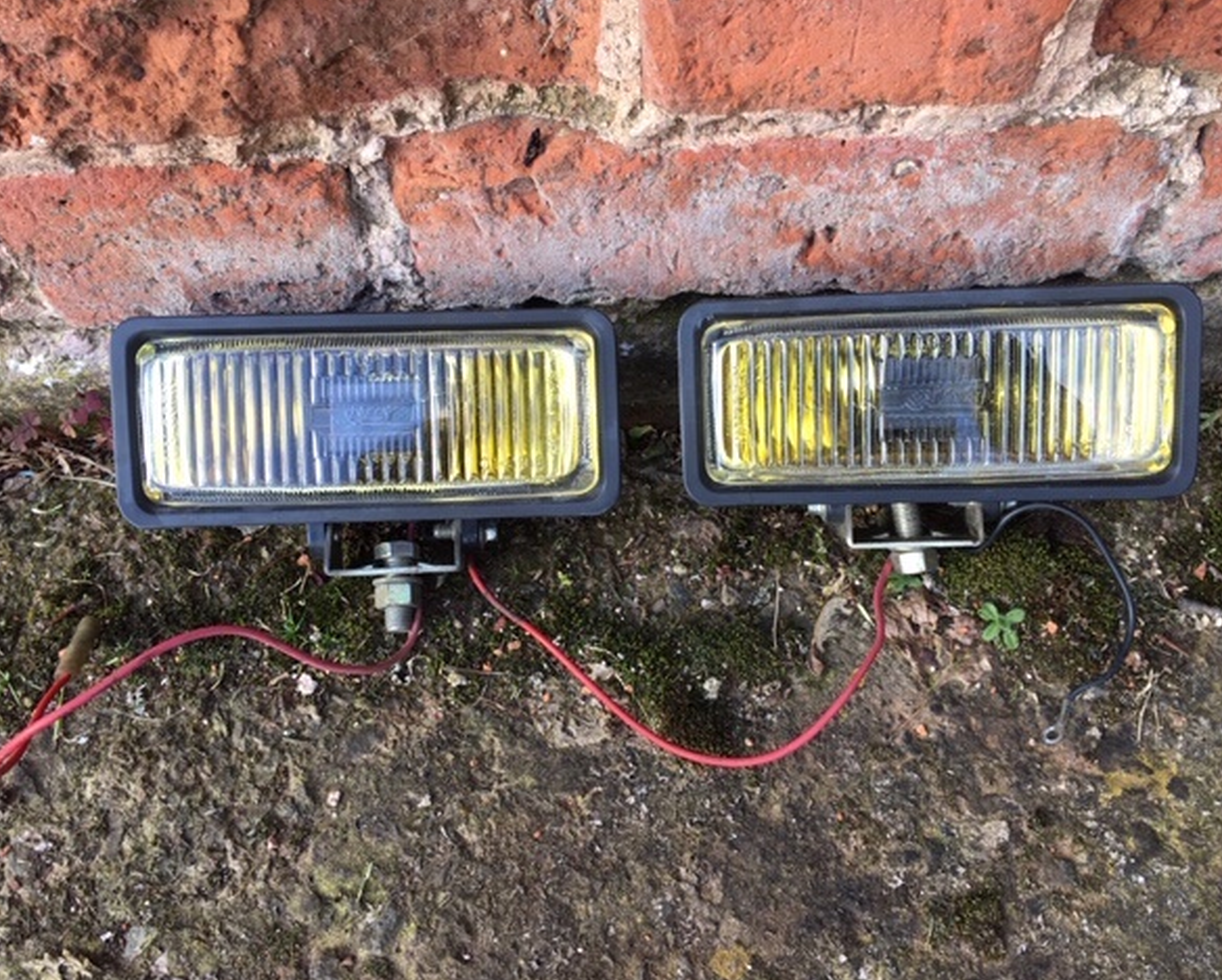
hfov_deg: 57.1
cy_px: 488
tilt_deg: -60.1
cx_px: 619
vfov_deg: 47.2
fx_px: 1122
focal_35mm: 31
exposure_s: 1/100
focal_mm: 4.15
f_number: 2.2
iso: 32
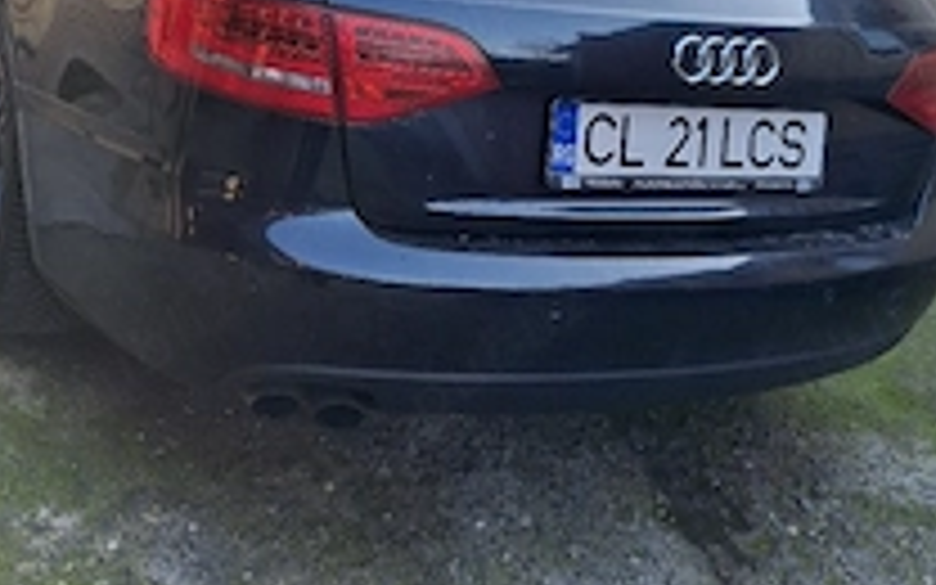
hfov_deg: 39.0
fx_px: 1301
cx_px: 292
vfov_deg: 24.3
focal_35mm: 51
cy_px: 18
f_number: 1.8
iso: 25
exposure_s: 1/213
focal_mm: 4.69
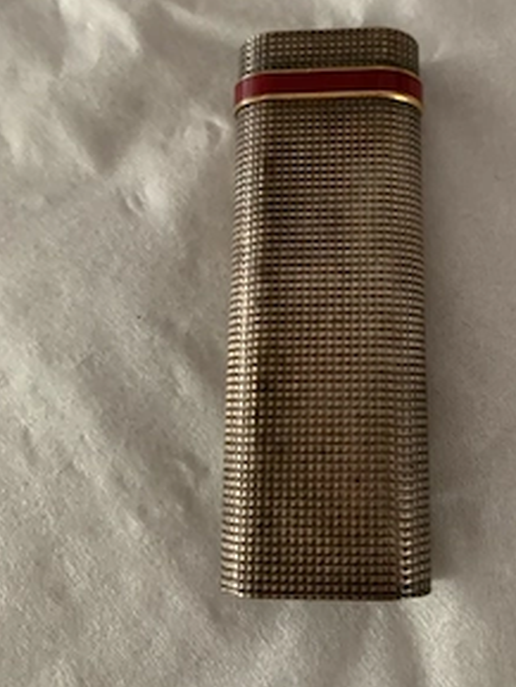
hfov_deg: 39.2
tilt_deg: -72.7
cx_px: 345
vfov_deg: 50.6
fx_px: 715
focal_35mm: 36
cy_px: 240
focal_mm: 4.25
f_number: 1.8
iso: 400
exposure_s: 1/45
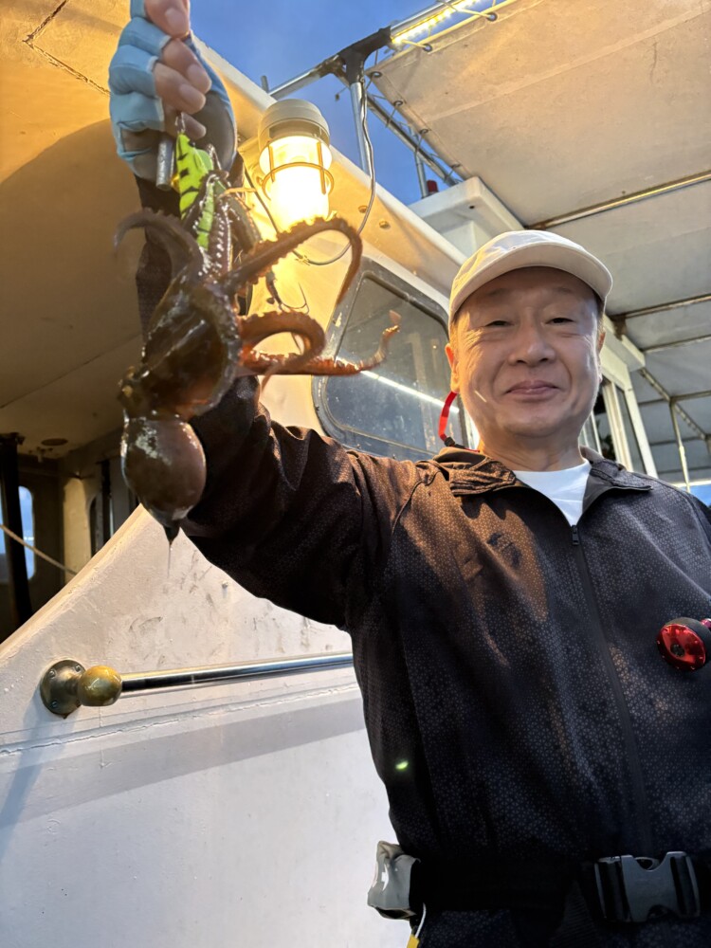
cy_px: 474
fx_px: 712
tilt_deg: +11.5
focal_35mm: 26
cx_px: 356
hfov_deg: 53.1
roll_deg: +7.7
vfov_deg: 67.3
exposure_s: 1/49
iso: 500
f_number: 1.6
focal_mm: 5.96
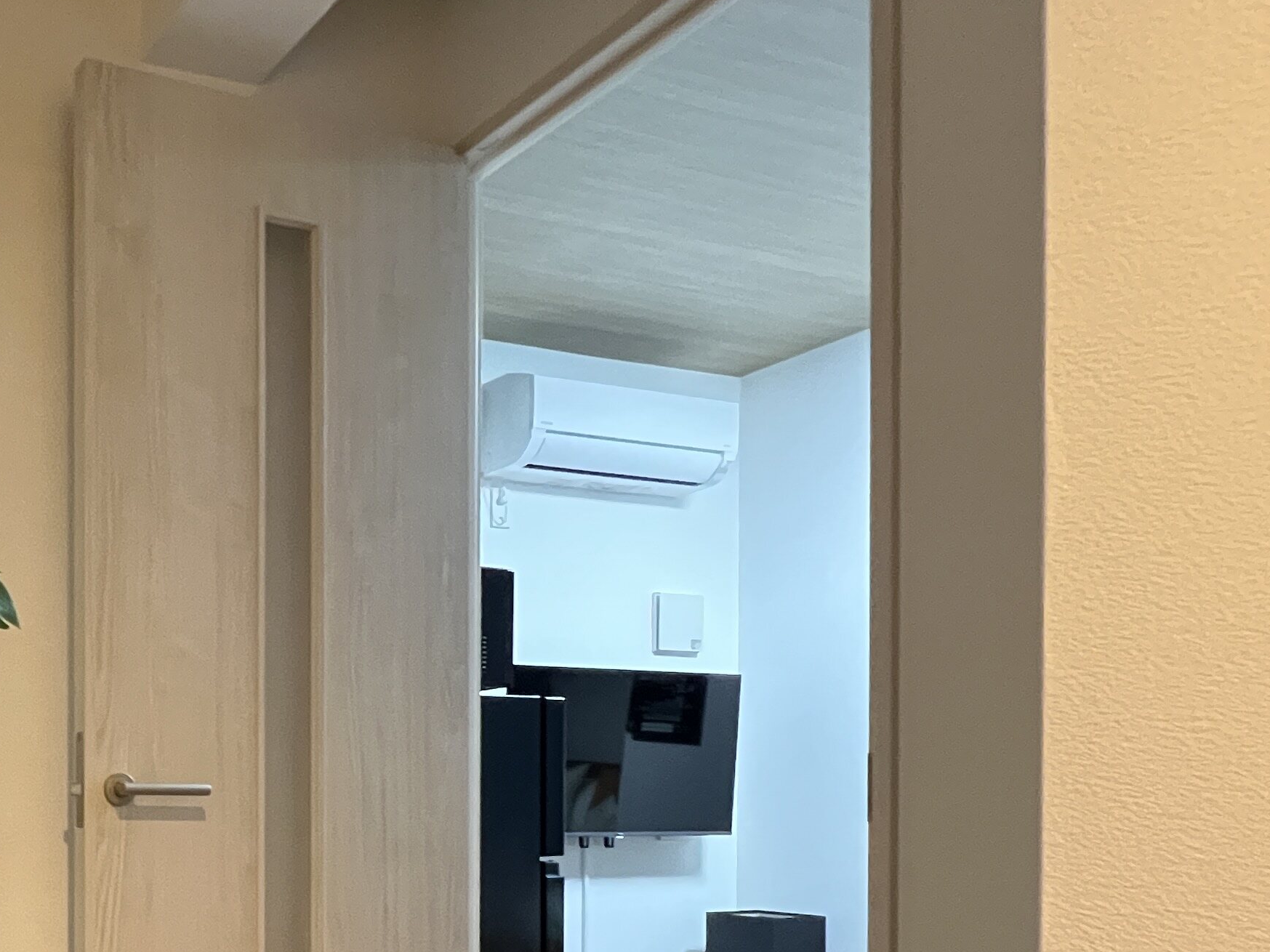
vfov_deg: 43.6
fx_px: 1101
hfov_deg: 48.1
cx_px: -33
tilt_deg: -0.2
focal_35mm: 30
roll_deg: -0.2
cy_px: 815
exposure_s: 1/60
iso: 800
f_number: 1.8
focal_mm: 1.57
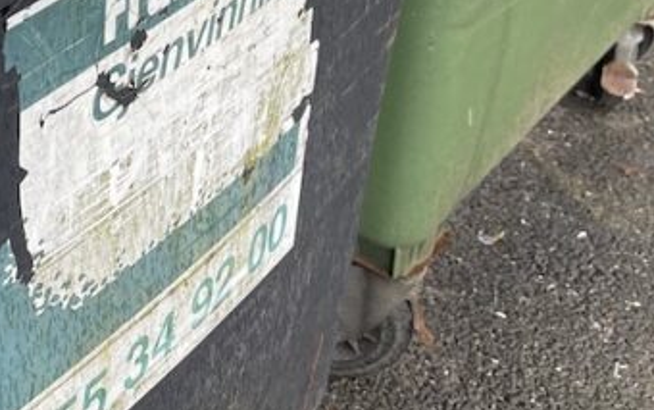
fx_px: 1480
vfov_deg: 14.7
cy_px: -194
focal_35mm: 83
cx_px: -237
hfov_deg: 22.0
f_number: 1.6
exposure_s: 1/121
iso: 40
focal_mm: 5.1
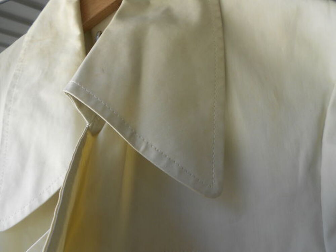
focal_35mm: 26
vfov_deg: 53.1
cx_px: 168
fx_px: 252
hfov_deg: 67.3
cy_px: 126
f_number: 3.2
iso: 80
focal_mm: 4.6
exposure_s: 1/80
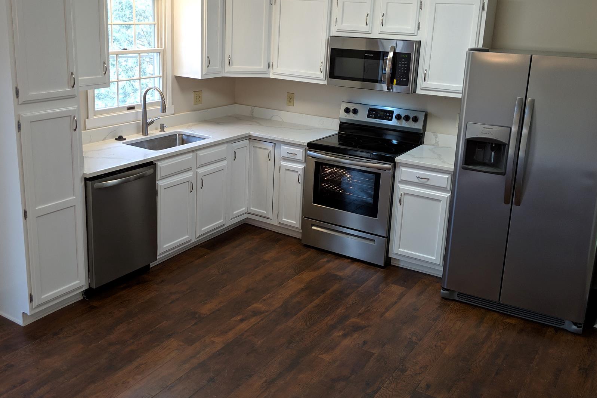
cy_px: 168
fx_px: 597
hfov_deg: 53.0
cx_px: 263
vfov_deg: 36.8
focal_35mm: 36
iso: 148
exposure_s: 1/120
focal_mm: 4.44
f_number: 1.8
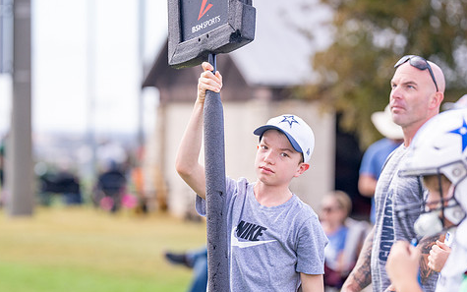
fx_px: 2762
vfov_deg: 6.0
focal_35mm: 217
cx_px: 224
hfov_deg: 9.7
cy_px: 199
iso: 500
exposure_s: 1/2500
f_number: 2.8
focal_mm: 143
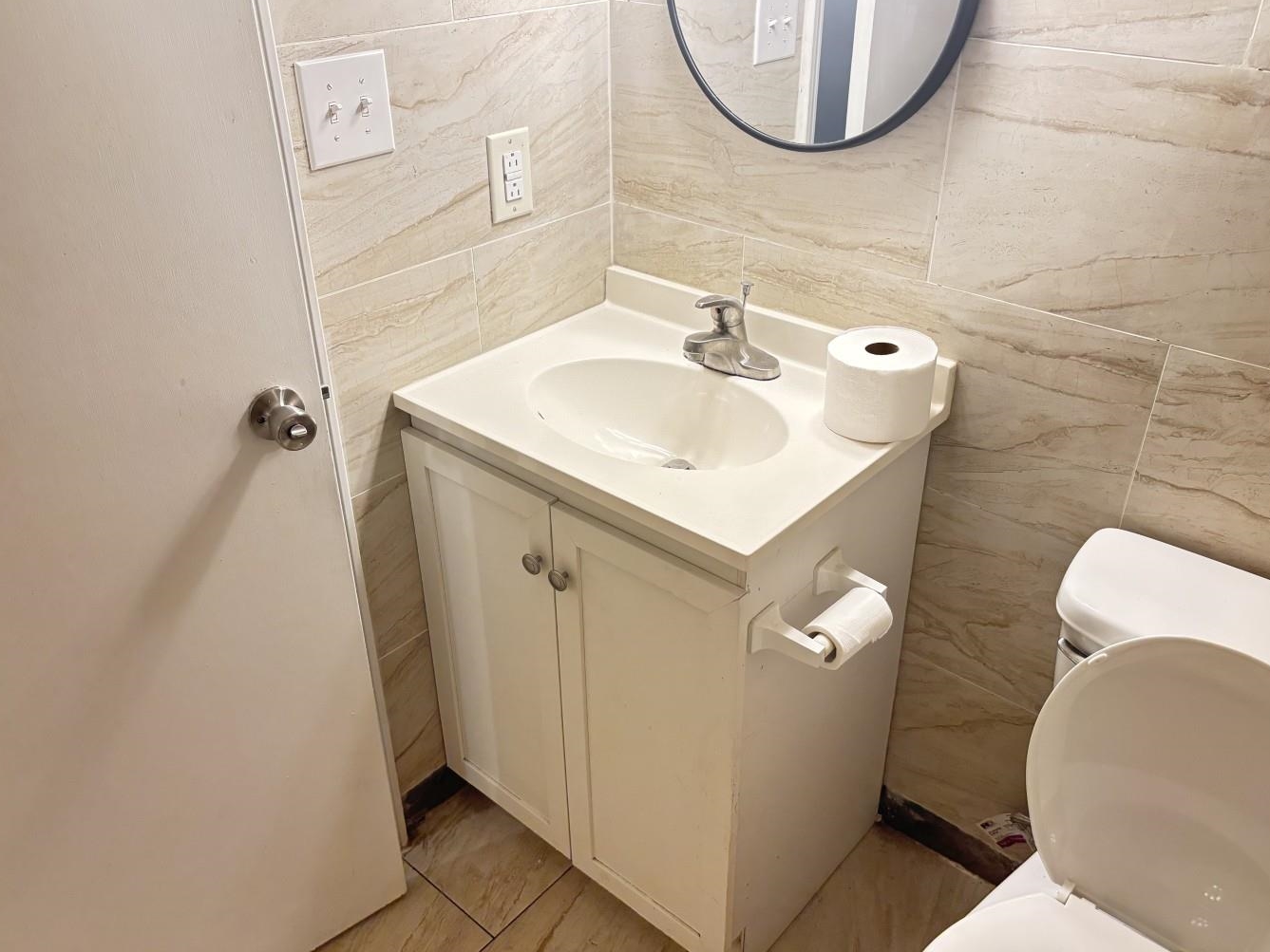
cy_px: 447
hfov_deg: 63.4
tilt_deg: -30.7
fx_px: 1027
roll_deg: +0.7
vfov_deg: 49.7
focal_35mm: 28
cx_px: 631
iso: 250
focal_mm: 5.96
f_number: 1.6
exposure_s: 1/60
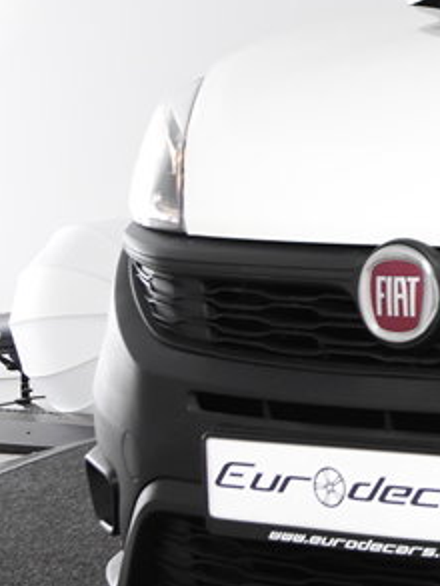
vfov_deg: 16.3
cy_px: 227
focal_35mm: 121
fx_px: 2049
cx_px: 830
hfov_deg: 11.3
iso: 1600
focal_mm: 24
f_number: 5
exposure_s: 1/100
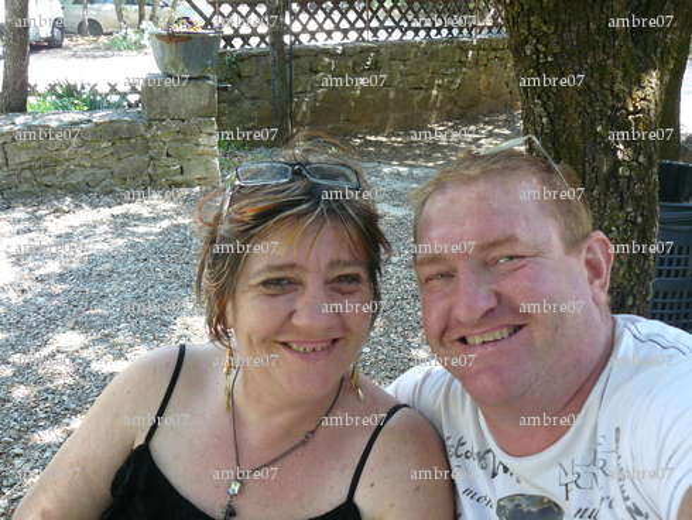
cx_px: 346
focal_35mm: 36
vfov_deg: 39.7
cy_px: 260
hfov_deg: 51.3
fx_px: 720
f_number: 2.8
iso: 200
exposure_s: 1/125
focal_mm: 6
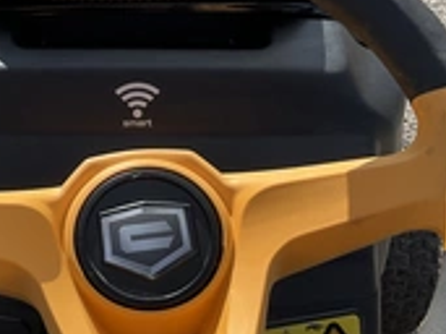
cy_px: 224
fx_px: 876
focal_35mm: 68
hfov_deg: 28.1
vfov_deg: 21.5
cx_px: 104
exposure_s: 1/1195
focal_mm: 3
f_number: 1.8
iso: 25
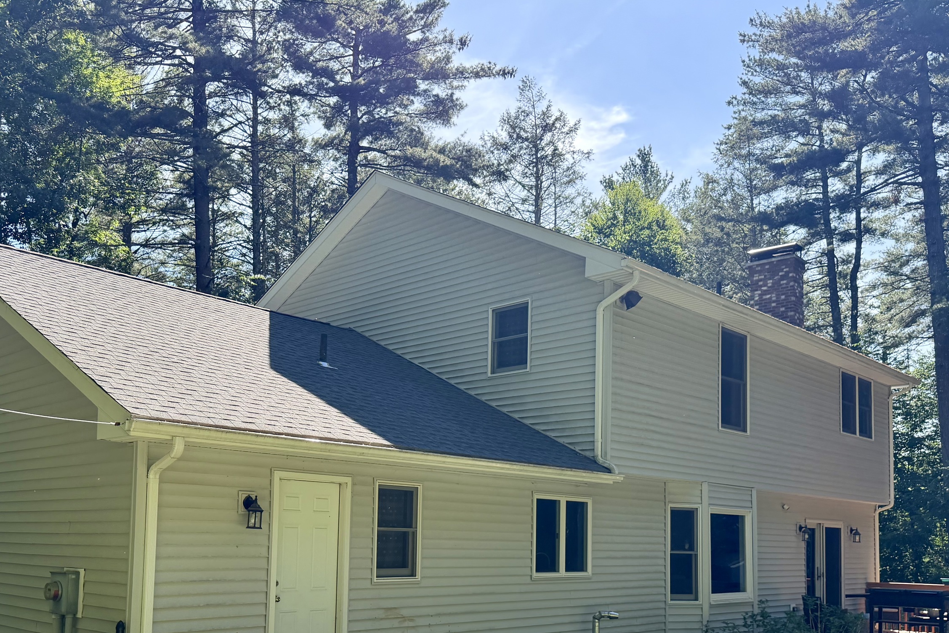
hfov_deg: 55.7
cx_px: 438
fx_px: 896
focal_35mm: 34
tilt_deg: +3.2
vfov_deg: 38.0
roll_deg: -1.3
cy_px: 471
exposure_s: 1/1770
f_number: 1.78
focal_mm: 6.76
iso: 100
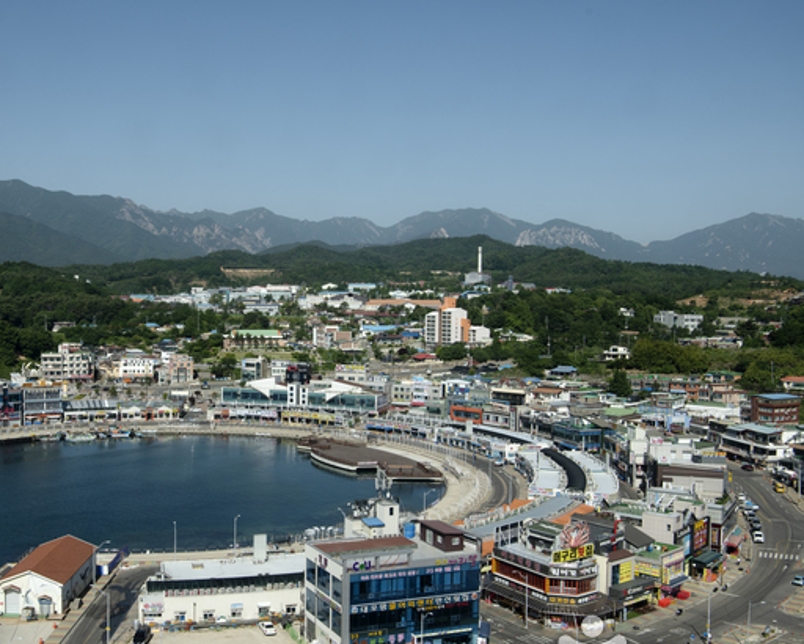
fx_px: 976
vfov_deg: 36.5
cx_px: 268
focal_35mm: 41
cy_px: 350
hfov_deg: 44.1
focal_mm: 32
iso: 125
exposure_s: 1/320
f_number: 11
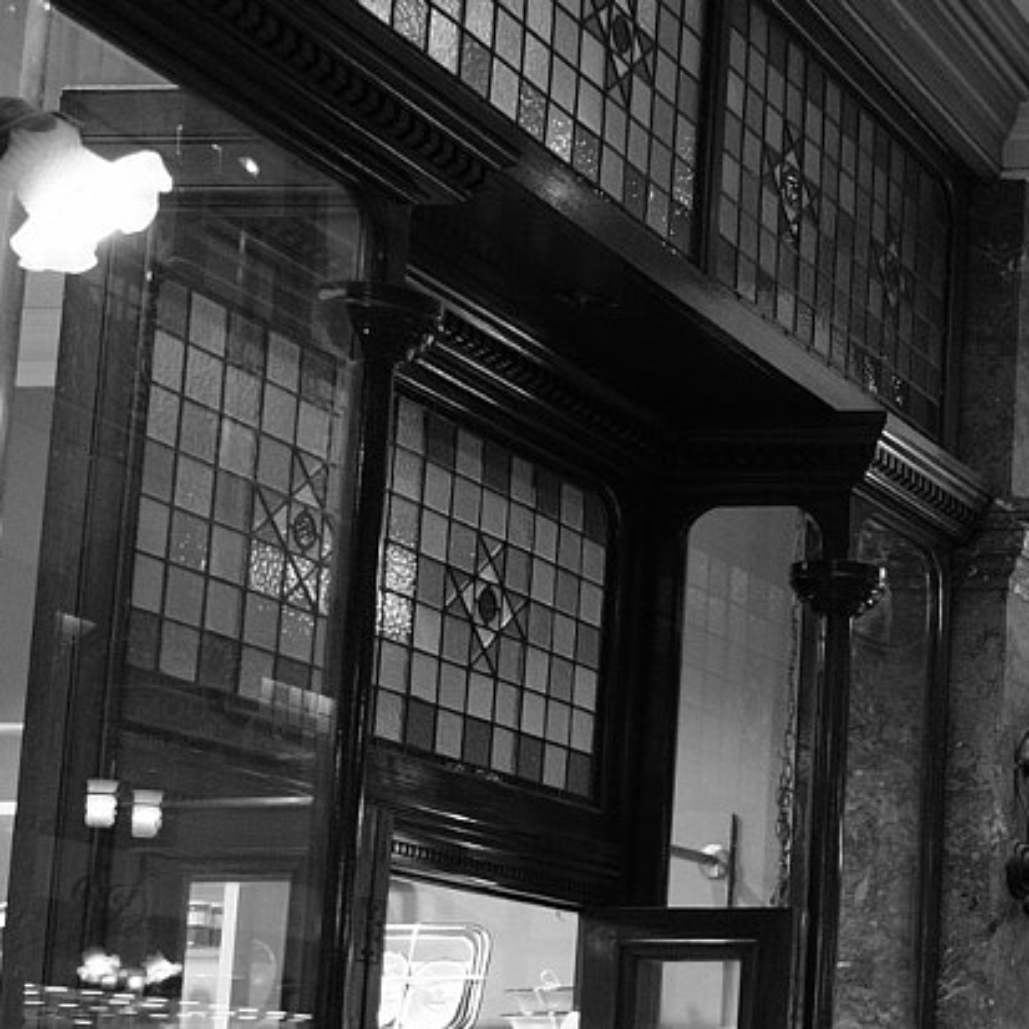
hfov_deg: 17.2
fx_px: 2657
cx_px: 1936
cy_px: 775
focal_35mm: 79
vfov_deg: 21.7
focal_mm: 16
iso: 800
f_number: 2.8
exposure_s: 1/40
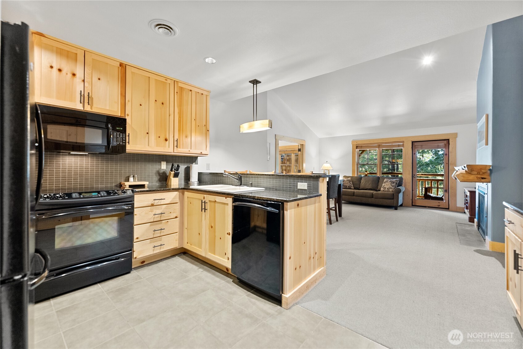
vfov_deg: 81.3
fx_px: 203
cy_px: 174
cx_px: 262
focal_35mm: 14
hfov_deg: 104.2
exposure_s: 1/10
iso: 400
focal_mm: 14
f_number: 2.8
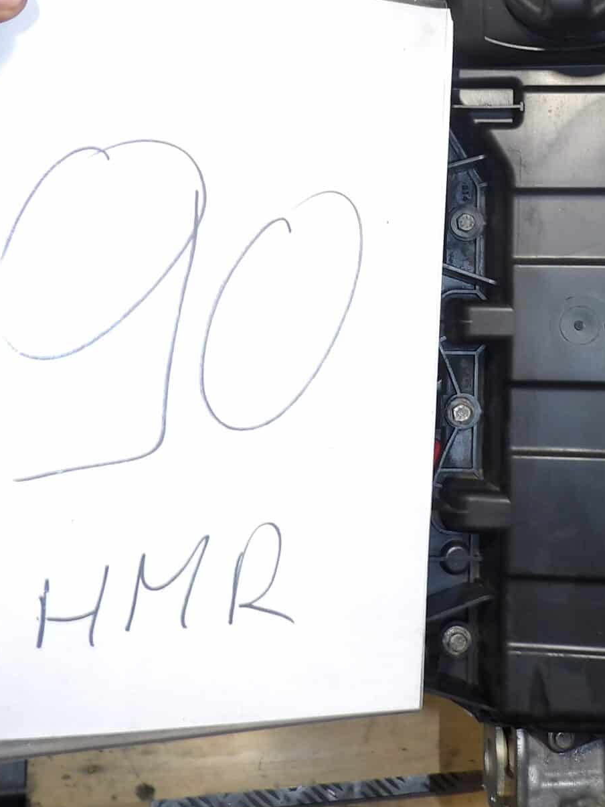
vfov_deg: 37.0
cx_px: 495
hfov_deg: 27.9
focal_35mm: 51
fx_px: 1188
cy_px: 256
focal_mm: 4.3
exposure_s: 1/36
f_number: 2.8
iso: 100
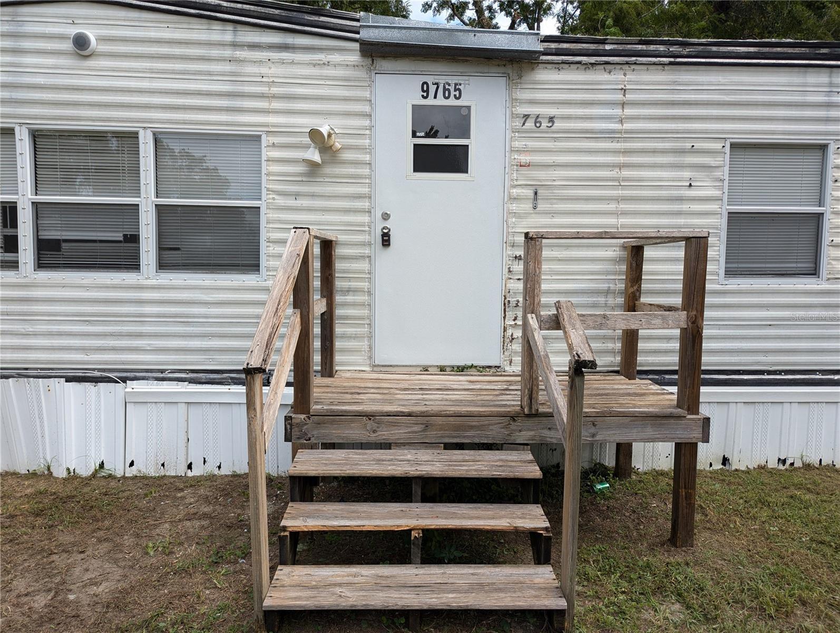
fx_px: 583
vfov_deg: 56.9
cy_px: 316
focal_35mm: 24
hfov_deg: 71.5
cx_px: 420
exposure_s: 1/1078
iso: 45
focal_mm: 6.81
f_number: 1.85
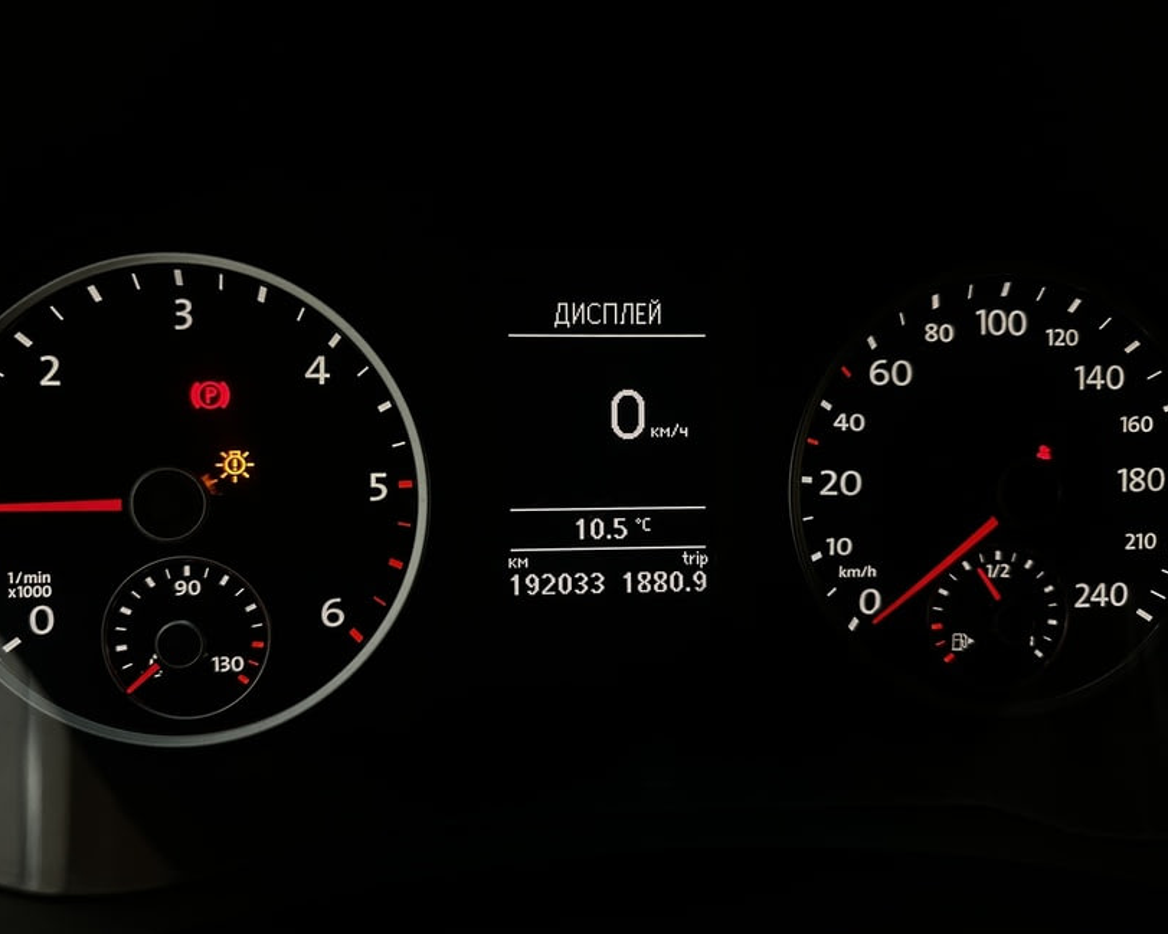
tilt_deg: -31.2
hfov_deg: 66.0
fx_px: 899
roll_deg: -2.6
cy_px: 470
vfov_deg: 54.9
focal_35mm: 26
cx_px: 575
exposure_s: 1/45
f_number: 1.78
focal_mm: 6.86
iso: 250
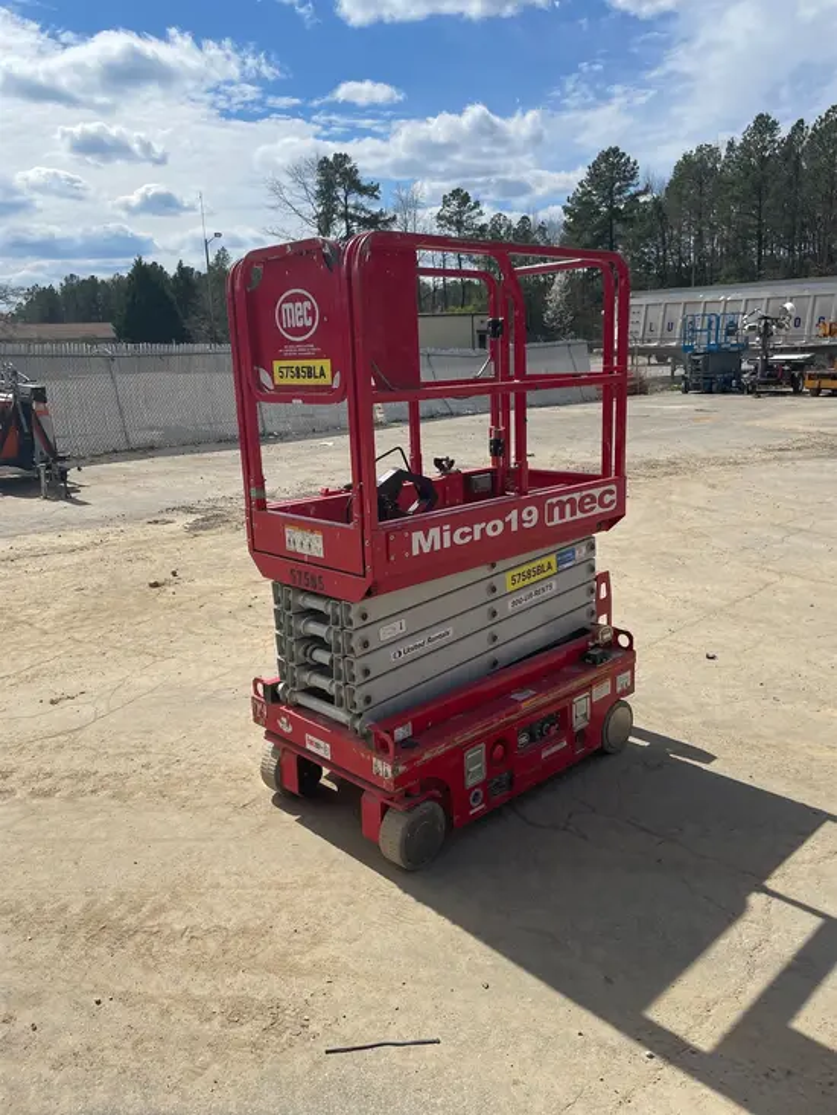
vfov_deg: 67.3
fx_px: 838
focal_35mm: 26
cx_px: 418
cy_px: 558
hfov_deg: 53.1
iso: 50
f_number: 1.6
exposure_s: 1/8403
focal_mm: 4.2
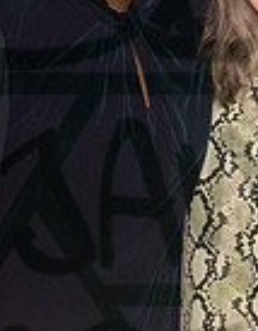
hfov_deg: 8.6
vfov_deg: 11.0
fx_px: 1715
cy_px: 148
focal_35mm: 177
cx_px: 212
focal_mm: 35
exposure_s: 1/200
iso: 3200
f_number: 4
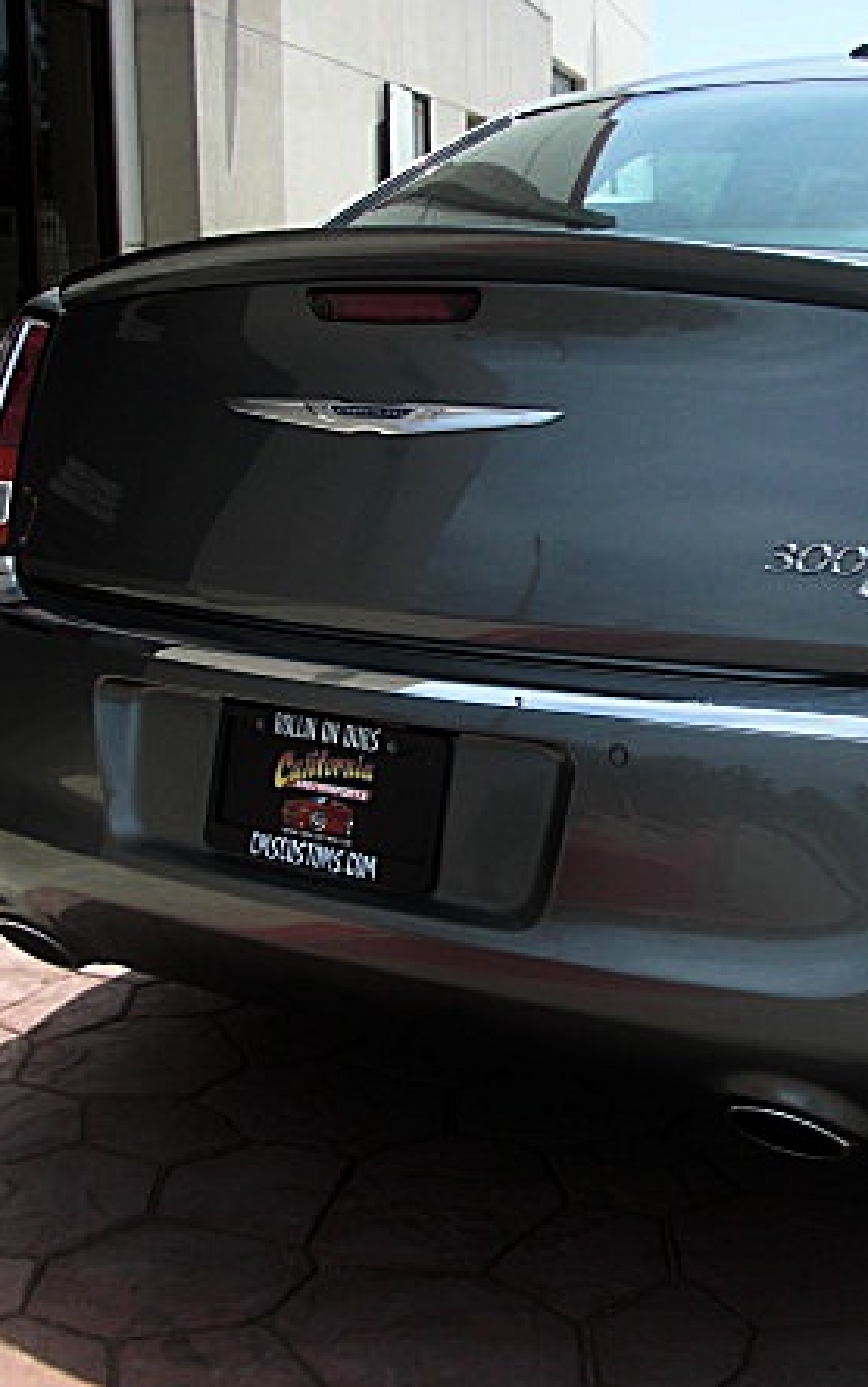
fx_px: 2079
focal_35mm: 55
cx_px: 790
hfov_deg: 23.0
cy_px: 715
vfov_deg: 36.9
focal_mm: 6.3
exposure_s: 1/640
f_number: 2.8
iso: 50
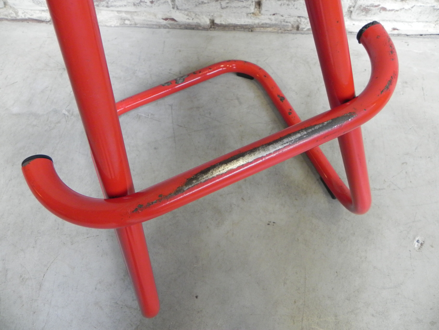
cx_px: 220
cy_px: 165
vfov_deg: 53.1
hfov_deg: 67.3
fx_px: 330
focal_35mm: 26
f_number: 2.8
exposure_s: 1/27.7
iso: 400
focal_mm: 4.6
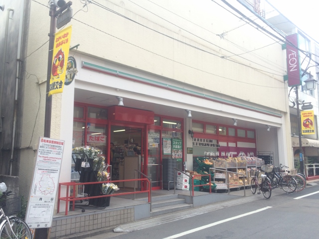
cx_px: 160
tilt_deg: +6.7
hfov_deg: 61.7
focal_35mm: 29
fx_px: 267
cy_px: 120
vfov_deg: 48.2
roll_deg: +2.2
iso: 32
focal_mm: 4.15
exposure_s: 1/275
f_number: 2.2
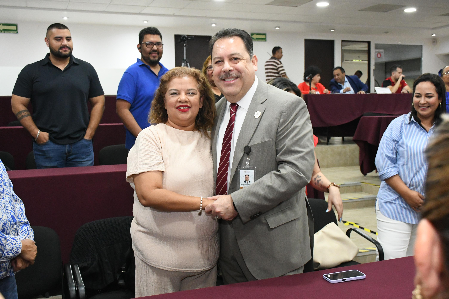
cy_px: 150
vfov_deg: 34.2
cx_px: 224
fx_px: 486
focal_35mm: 39
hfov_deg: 49.6
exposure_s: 1/100
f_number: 5.6
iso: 6400
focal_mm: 26
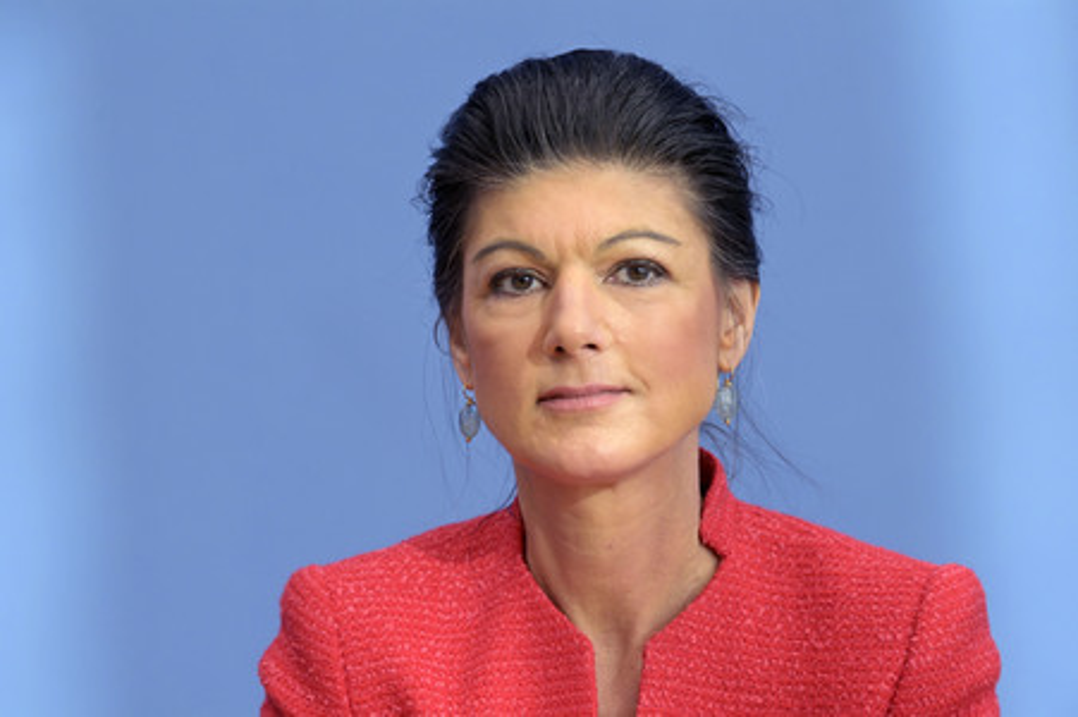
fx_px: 5984
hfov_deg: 10.3
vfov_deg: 6.9
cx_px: 539
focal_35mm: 200
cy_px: 358
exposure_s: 1/800
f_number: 5.6
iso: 4000
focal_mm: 200
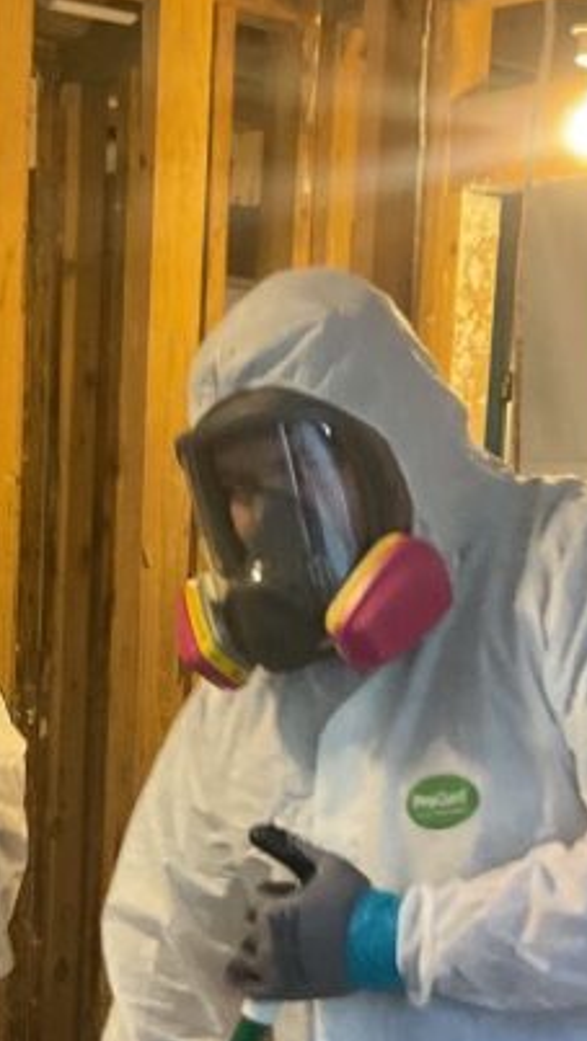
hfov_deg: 16.5
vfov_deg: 28.4
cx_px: 154
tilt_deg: -8.5
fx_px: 2018
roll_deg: -2.3
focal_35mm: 73
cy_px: 821
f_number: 1.8
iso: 250
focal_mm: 3
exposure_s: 1/40
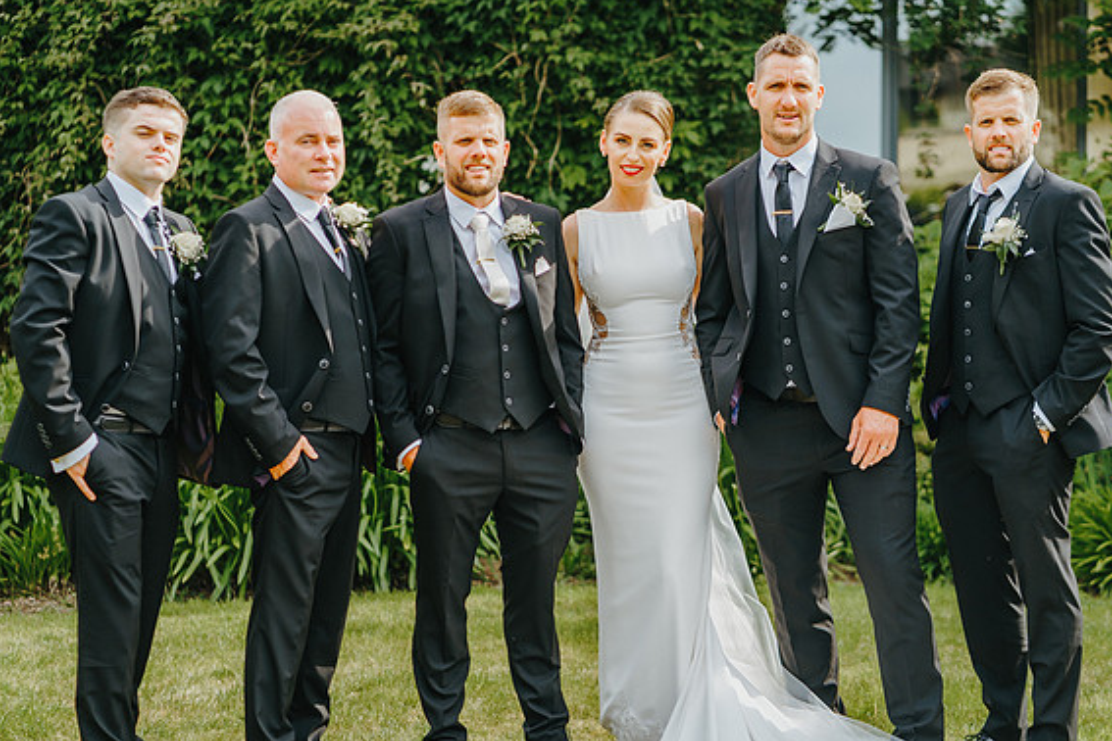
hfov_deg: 22.6
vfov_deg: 15.2
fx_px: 2780
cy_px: 383
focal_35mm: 90
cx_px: 545
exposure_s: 1/640
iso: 100
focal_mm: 85
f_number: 2.8
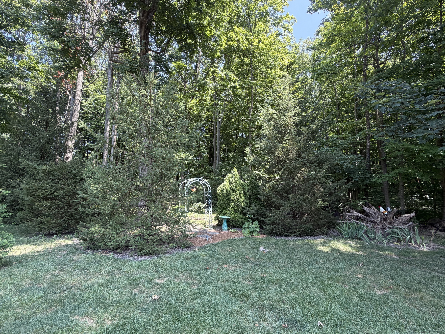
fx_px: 206
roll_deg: +0.1
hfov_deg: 94.5
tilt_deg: +4.8
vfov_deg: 78.1
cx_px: 219
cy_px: 175
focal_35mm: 16
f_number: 2.2
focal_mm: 2.22
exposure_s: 1/121
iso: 50
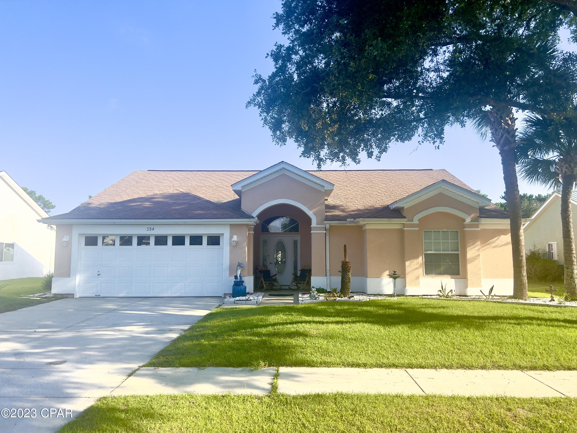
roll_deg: -0.3
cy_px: 216
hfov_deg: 67.3
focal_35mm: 26
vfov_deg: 53.1
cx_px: 288
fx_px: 433
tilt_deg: +4.4
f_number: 1.5
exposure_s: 1/2208
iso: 50
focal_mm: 5.7
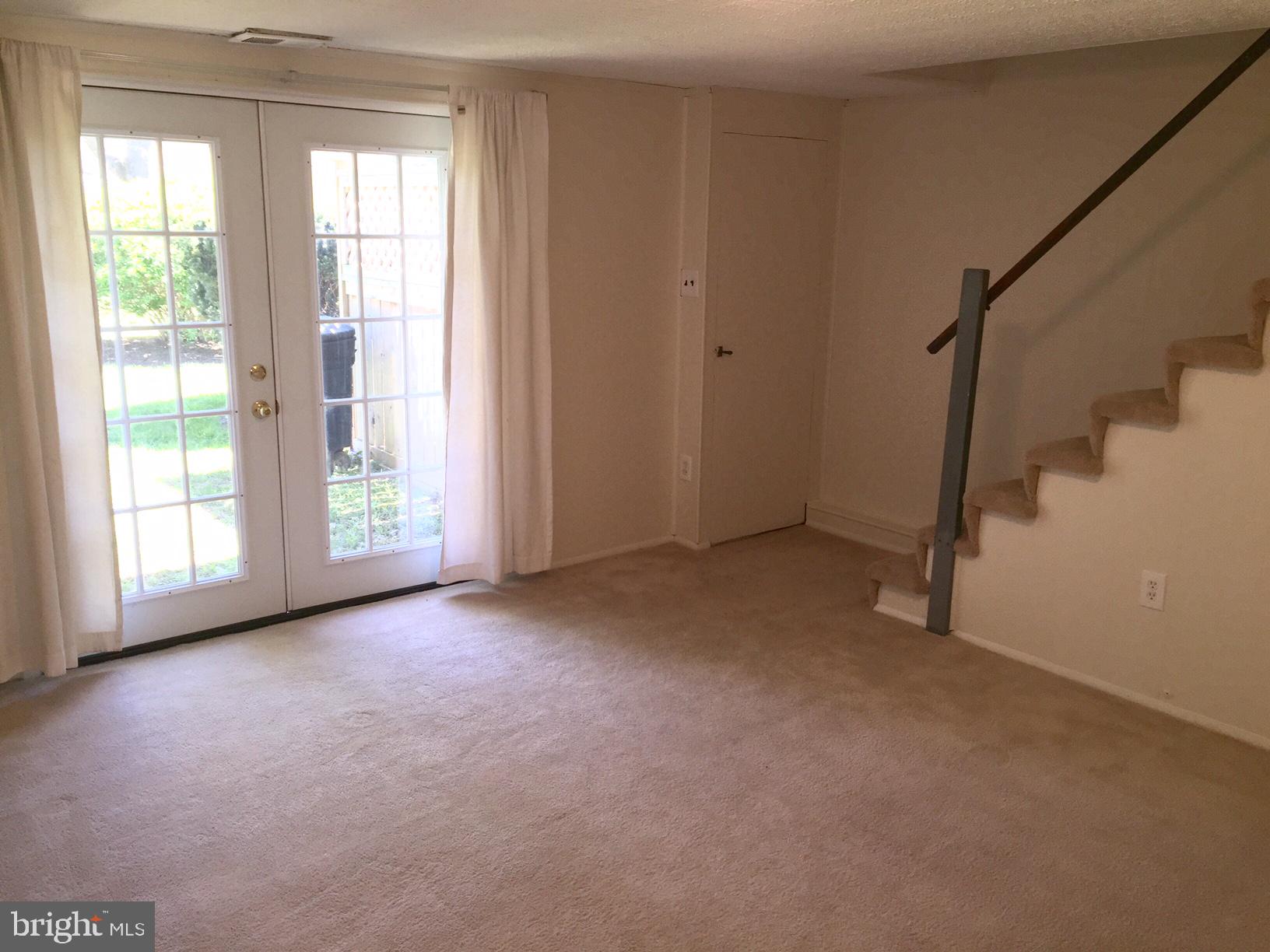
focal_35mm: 29
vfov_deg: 48.2
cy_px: 476
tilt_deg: -13.6
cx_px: 635
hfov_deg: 61.7
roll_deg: -1.0
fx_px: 1064
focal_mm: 4.15
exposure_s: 1/63
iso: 32
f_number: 2.2
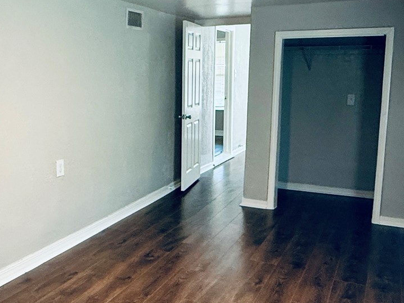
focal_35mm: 40
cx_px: 121
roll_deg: +0.4
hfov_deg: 45.8
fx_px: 467
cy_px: 138
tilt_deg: -6.6
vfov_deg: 35.9
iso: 320
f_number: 2.2
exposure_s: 1/60
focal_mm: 2.22
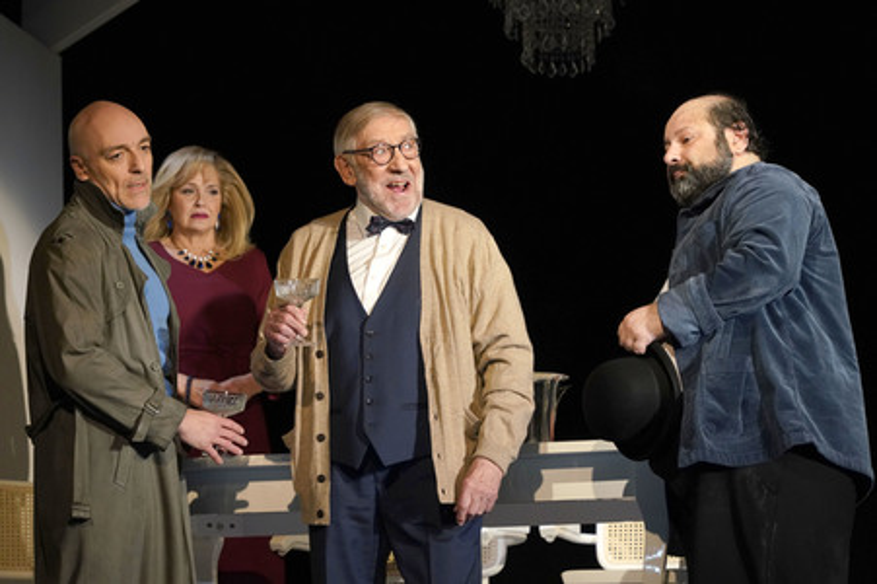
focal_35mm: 132
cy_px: 292
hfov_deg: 15.5
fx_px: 3213
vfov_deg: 10.4
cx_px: 438
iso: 3200
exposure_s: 1/320
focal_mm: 132
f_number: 5.6
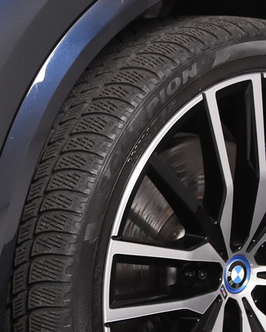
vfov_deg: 12.4
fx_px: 1524
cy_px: 197
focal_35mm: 155
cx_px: 11
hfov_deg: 9.9
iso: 1600
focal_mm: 28
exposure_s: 1/80
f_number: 4.5
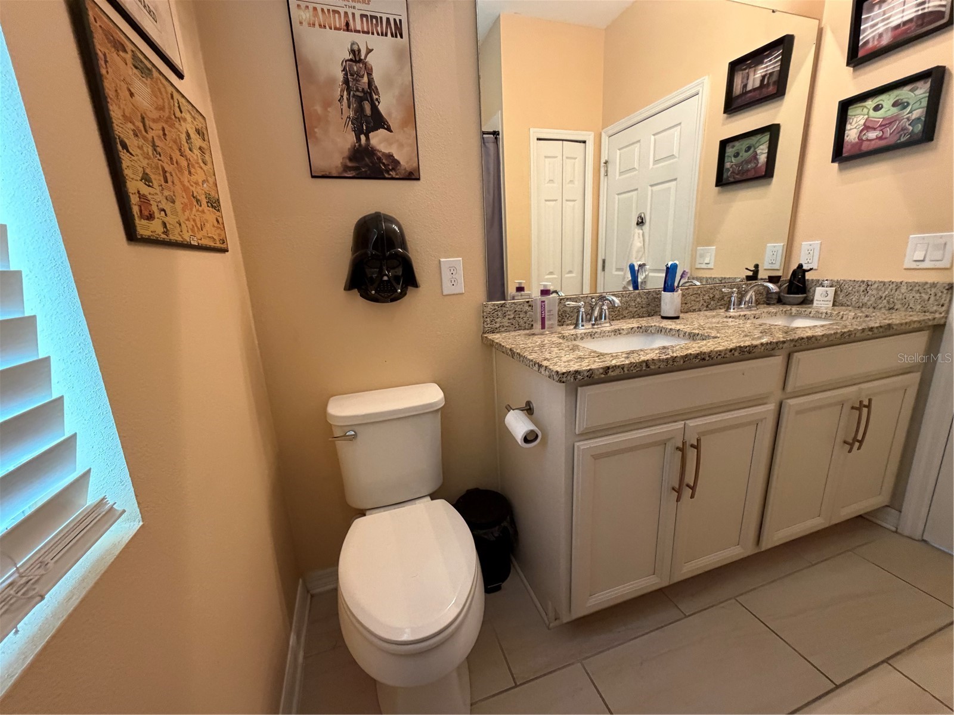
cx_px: 477
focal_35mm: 14
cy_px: 358
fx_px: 386
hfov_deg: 102.1
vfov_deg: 85.7
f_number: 2.2
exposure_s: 1/60
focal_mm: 2.22
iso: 400
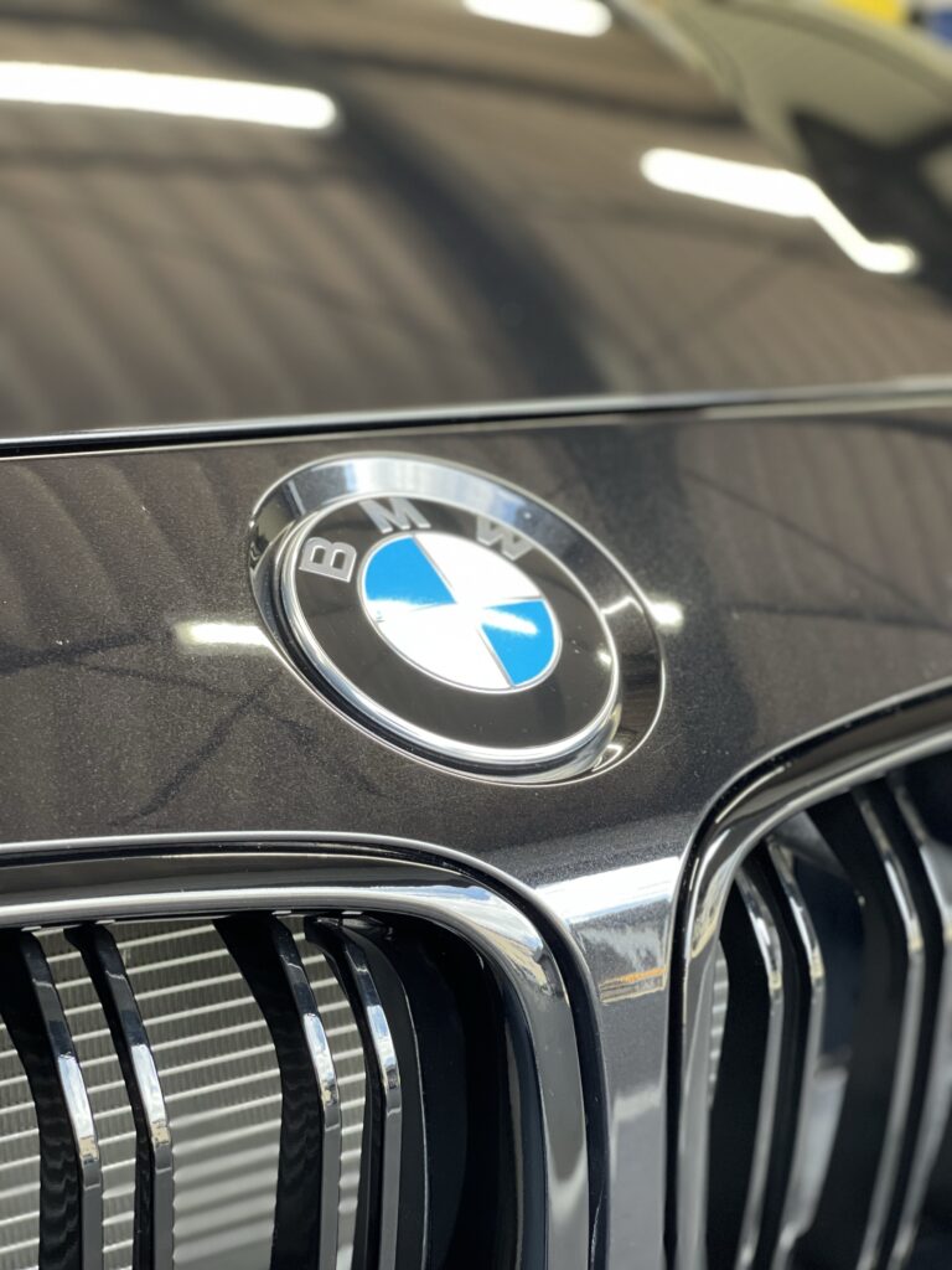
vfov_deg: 30.3
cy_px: 635
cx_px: 476
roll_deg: -0.8
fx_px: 2347
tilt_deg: -10.8
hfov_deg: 22.9
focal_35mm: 64
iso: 160
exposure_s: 1/60
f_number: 2.2
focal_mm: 7.5
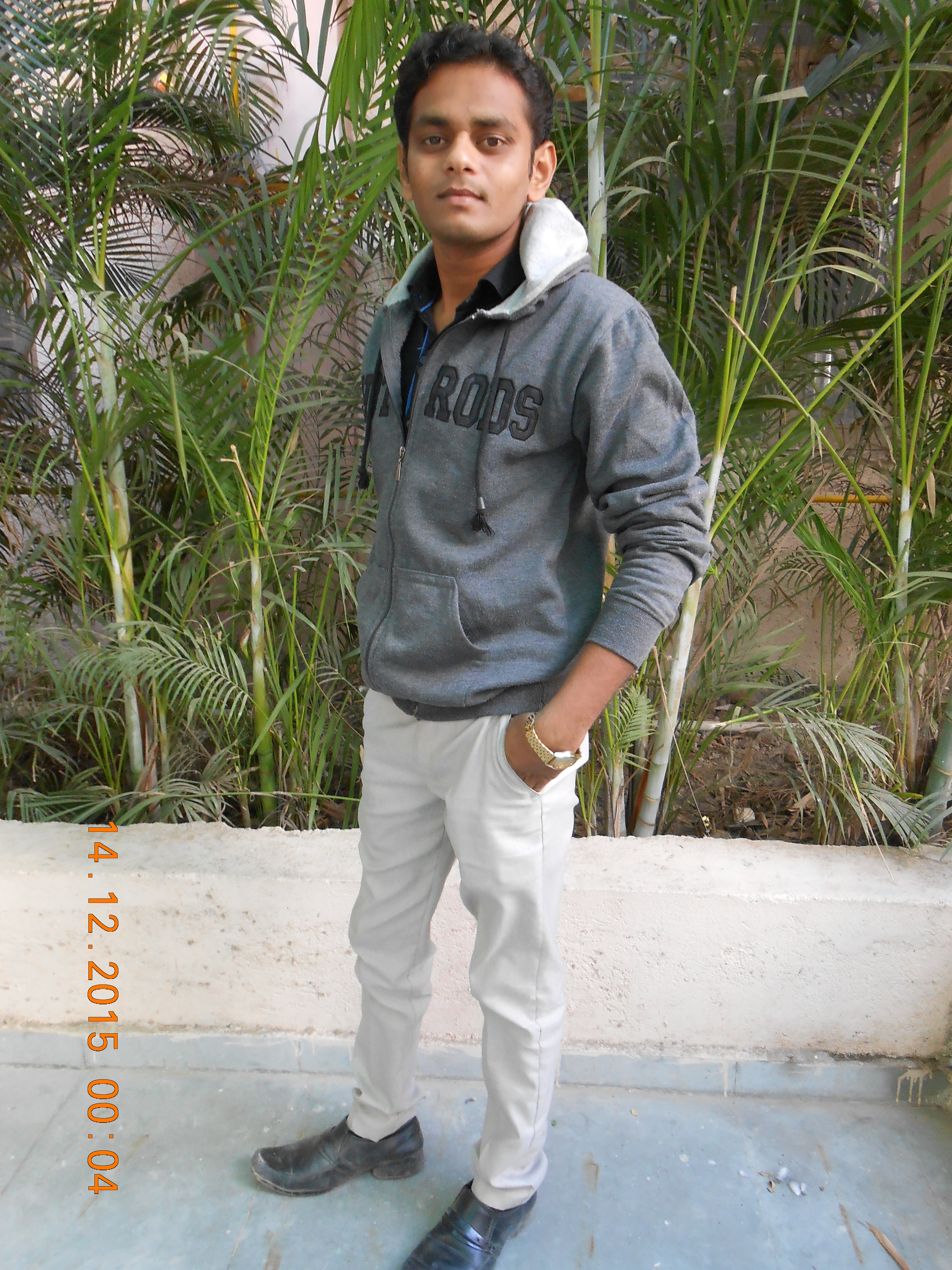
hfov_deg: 53.1
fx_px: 953
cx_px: 476
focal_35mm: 26
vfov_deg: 67.3
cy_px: 635
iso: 250
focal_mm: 4.6
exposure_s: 1/30
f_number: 3.5
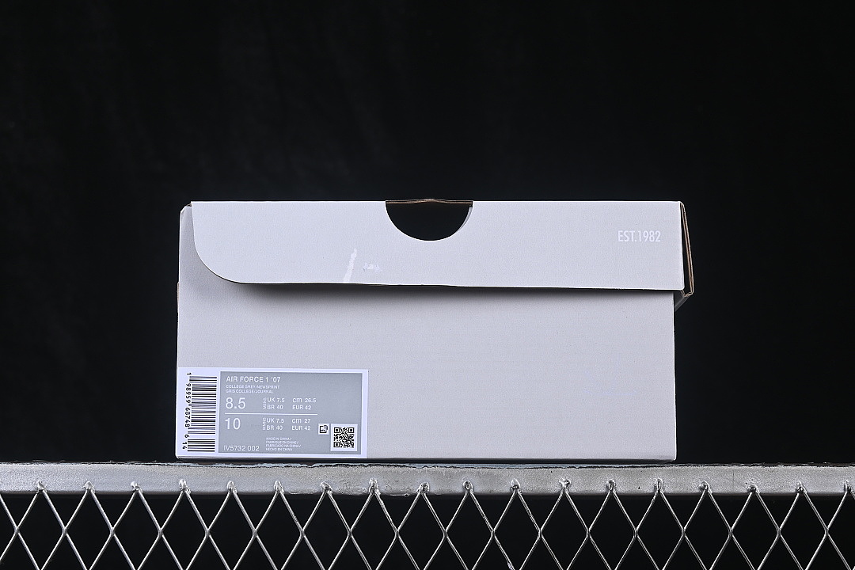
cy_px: 285
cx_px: 428
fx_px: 1781
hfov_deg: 27.0
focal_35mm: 75
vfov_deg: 18.2
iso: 160
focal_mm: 50
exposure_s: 1/80
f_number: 8
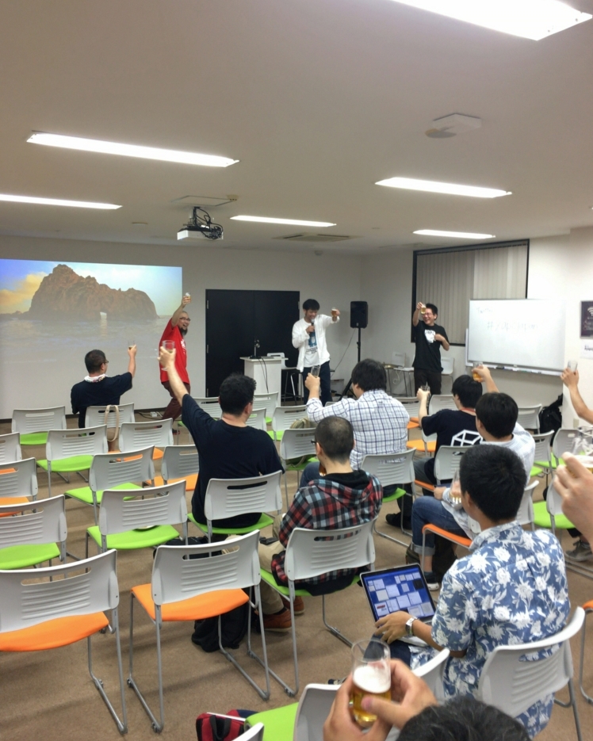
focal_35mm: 31
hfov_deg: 47.1
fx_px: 680
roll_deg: -0.9
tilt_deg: -3.5
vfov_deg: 57.2
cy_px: 361
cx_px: 292
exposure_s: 1/30
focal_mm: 4.15
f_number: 2.2
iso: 64
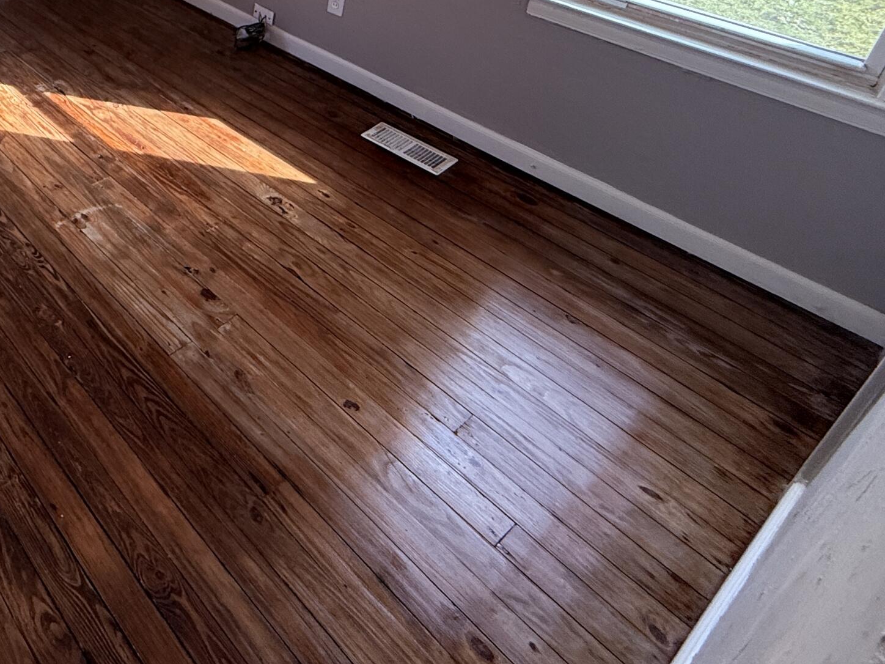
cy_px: 27
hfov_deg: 50.6
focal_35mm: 29
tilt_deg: -27.1
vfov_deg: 42.7
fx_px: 741
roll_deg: +1.9
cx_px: 12
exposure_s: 1/120
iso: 160
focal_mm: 2.22
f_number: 2.2
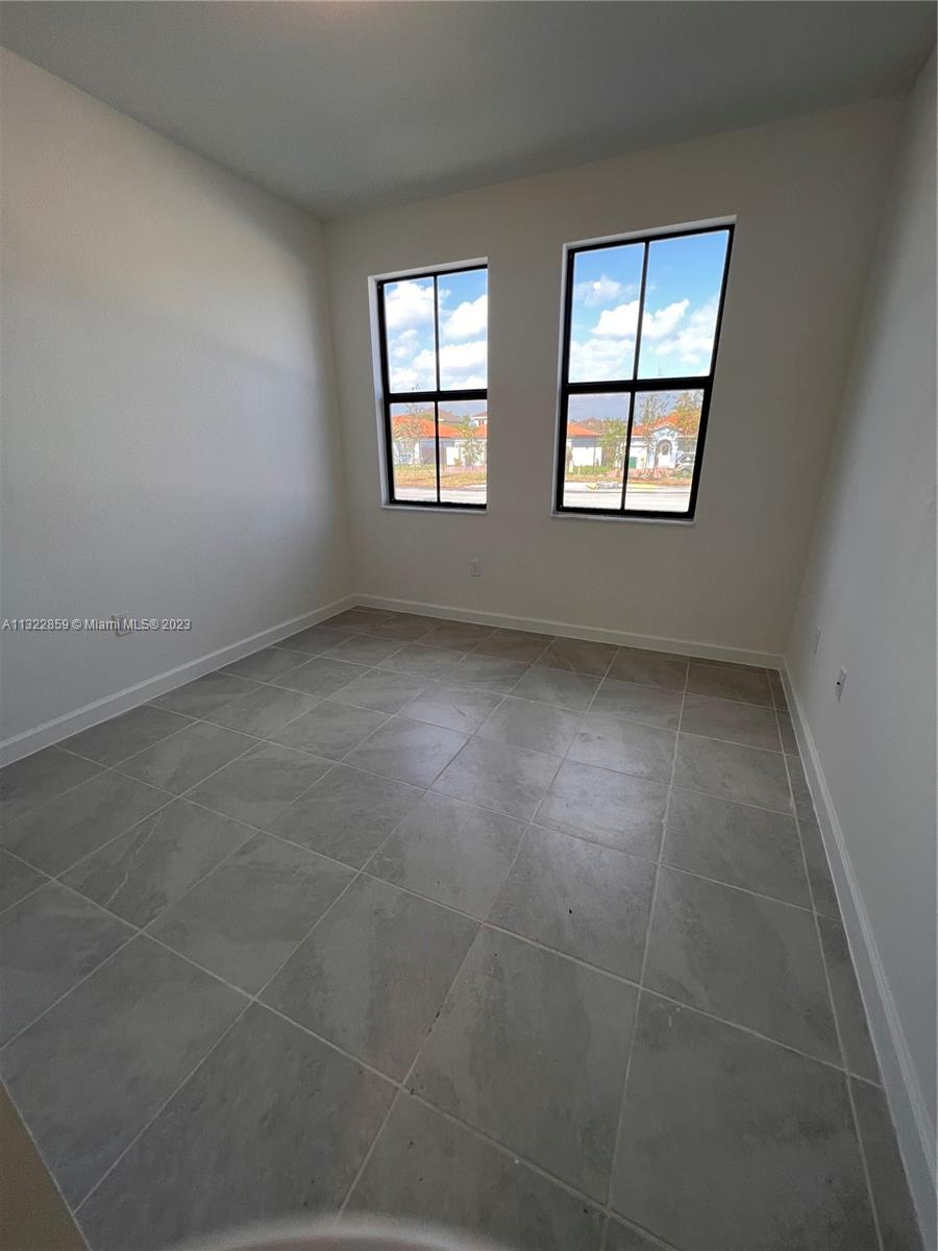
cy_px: 626
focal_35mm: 13
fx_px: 470
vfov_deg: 106.2
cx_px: 469
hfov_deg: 89.9
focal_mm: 1.57
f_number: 1.8
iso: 40
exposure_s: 1/120
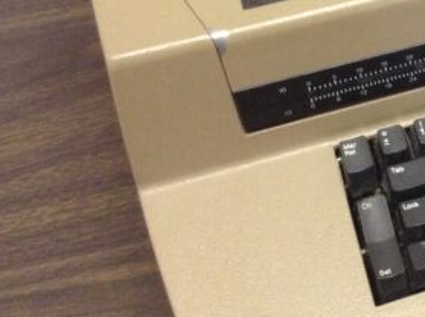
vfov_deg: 15.9
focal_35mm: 91
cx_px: 558
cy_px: 11
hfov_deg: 19.8
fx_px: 1115
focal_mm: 3.3
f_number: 2.4
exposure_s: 1/20
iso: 250
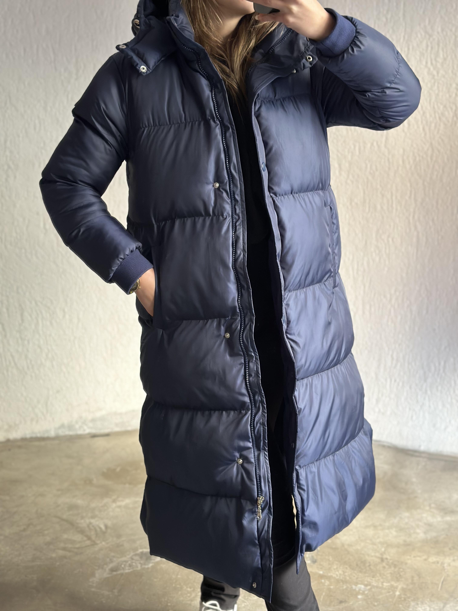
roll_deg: +0.8
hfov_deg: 30.3
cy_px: 306
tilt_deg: -32.9
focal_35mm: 48
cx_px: 229
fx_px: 847
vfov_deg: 39.7
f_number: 1.78
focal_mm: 6.86
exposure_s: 1/60
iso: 200
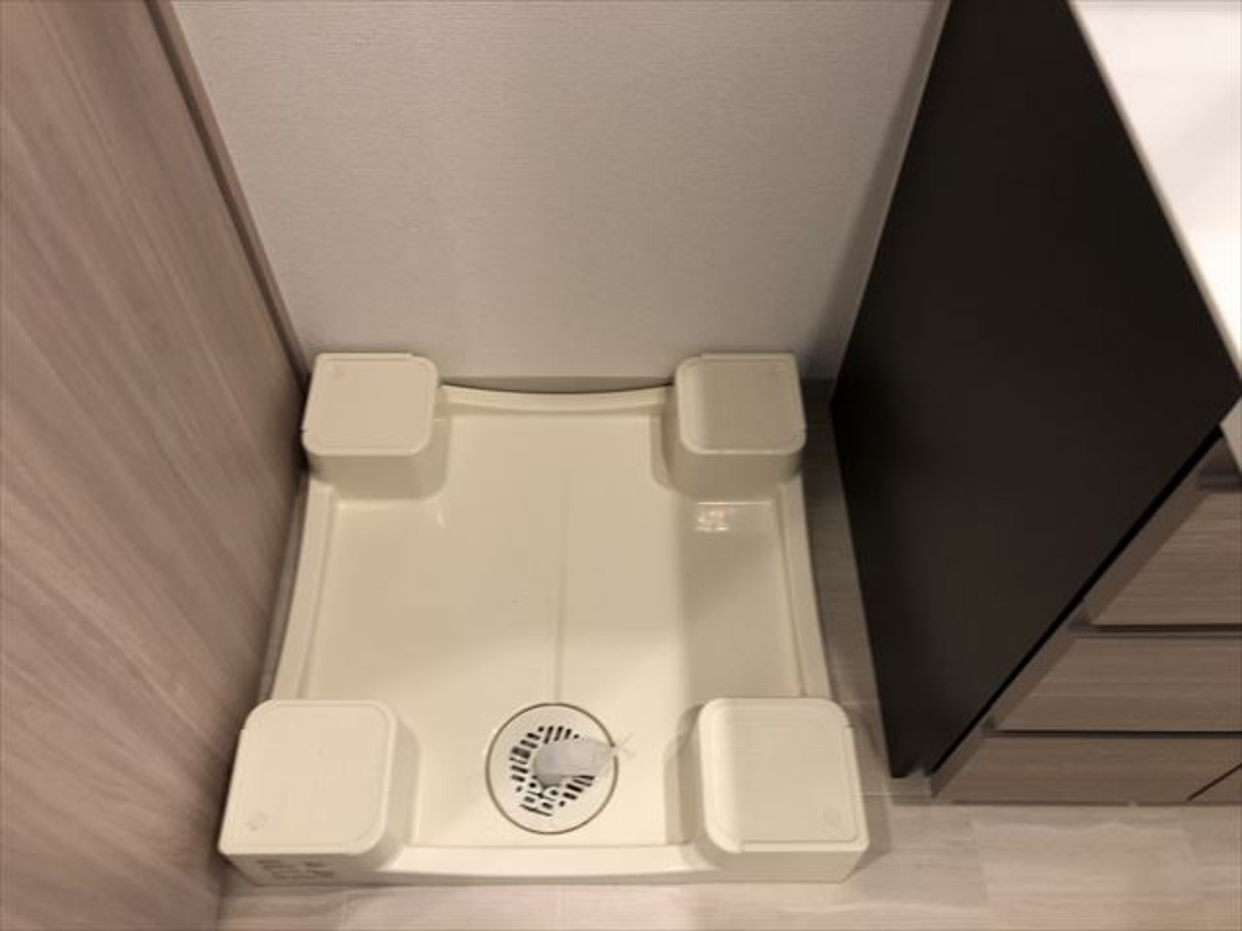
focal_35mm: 28
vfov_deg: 49.7
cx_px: 621
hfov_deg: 63.4
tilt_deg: -56.8
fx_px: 1005
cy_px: 466
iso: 40
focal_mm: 3.99
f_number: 1.8
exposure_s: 1/20
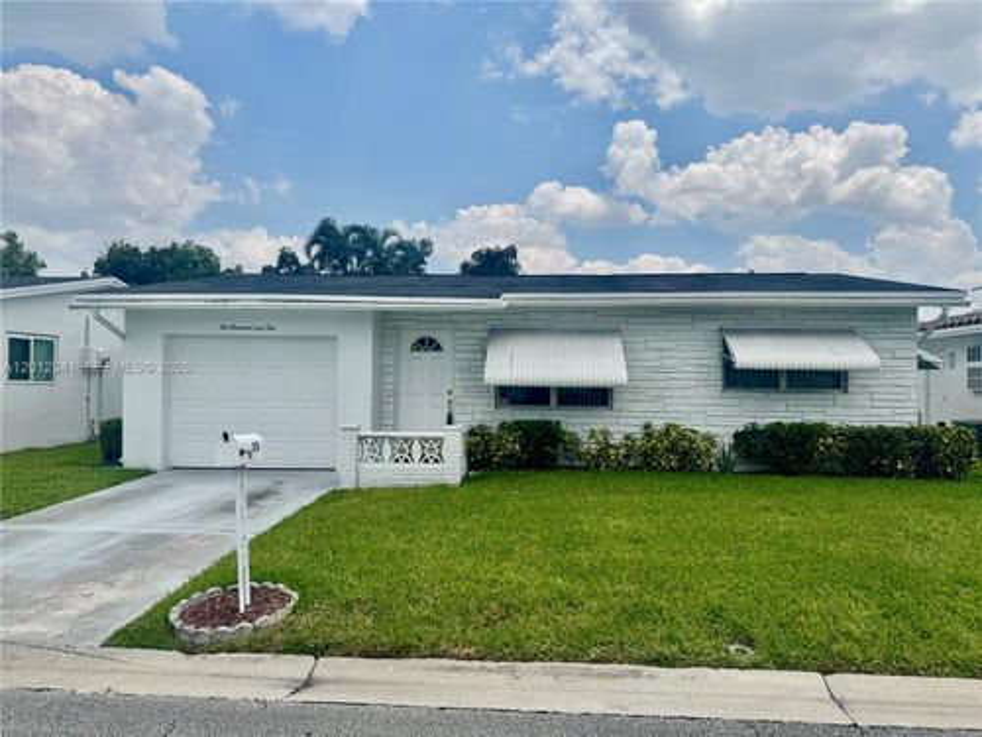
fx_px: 681
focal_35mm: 24
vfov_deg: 56.8
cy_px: 368
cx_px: 491
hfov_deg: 71.6
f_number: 1.78
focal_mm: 6.76
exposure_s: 1/7937
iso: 80
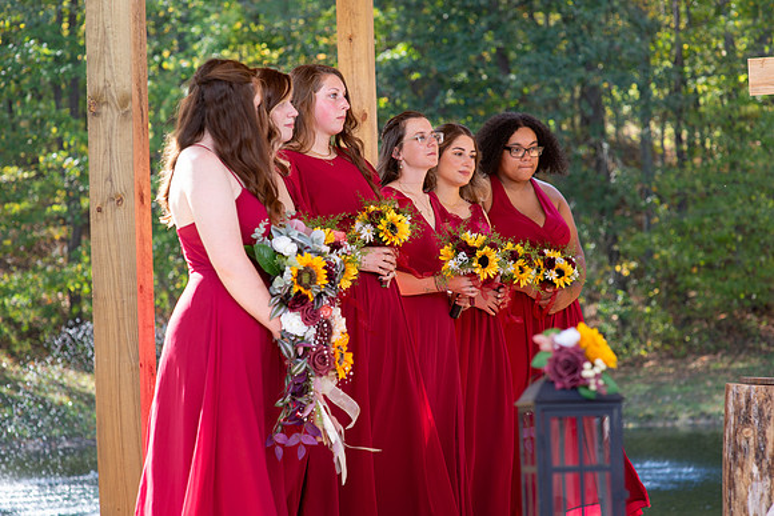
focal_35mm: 85
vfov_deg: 16.1
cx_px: 387
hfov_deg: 23.9
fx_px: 1828
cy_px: 258
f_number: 4.5
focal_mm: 85
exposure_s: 1/320
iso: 400
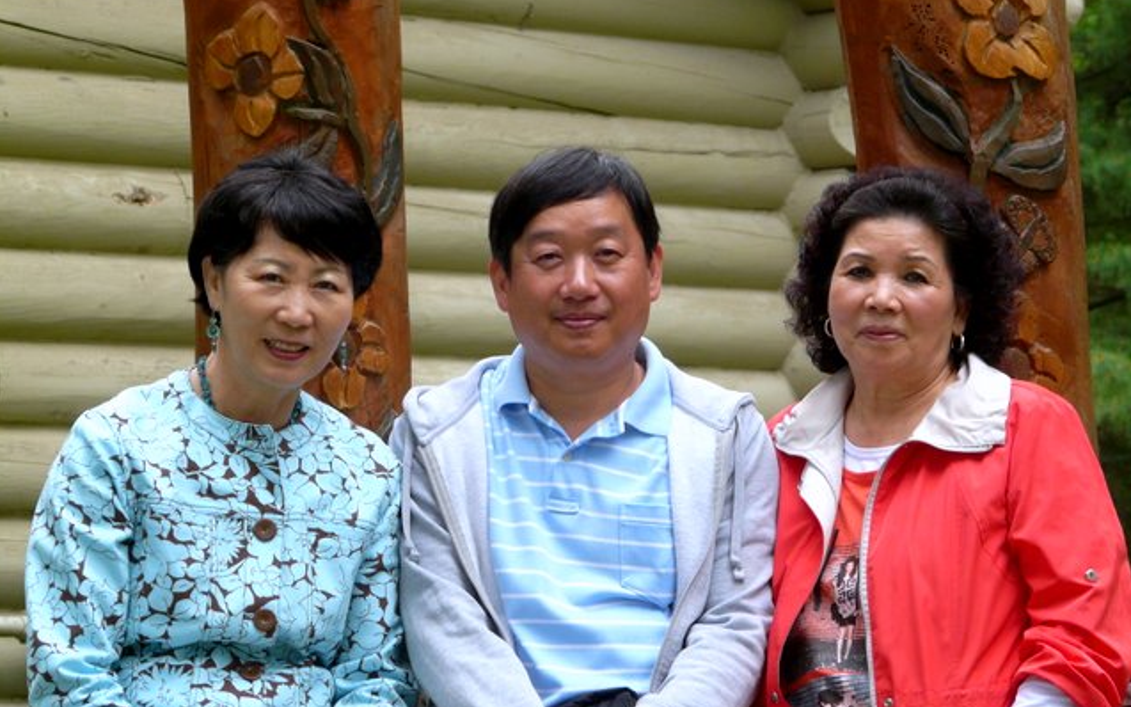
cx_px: 565
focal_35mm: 179
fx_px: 5517
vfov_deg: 7.3
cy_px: 348
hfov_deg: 11.7
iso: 200
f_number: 3.6
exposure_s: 1/160
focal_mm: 27.6
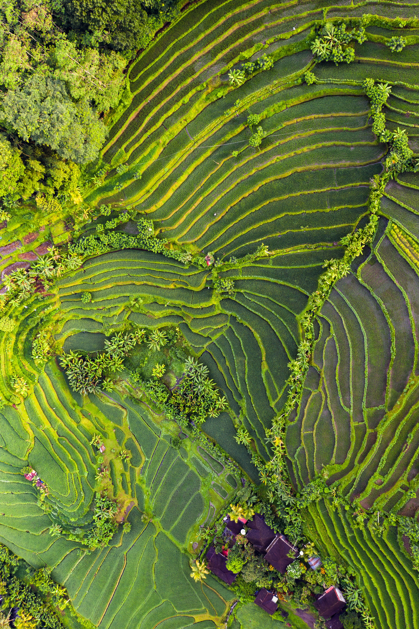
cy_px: 314
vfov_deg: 65.5
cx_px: 210
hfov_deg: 46.4
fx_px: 489
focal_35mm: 28
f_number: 4.5
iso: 100
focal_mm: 10.26
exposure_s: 1/50
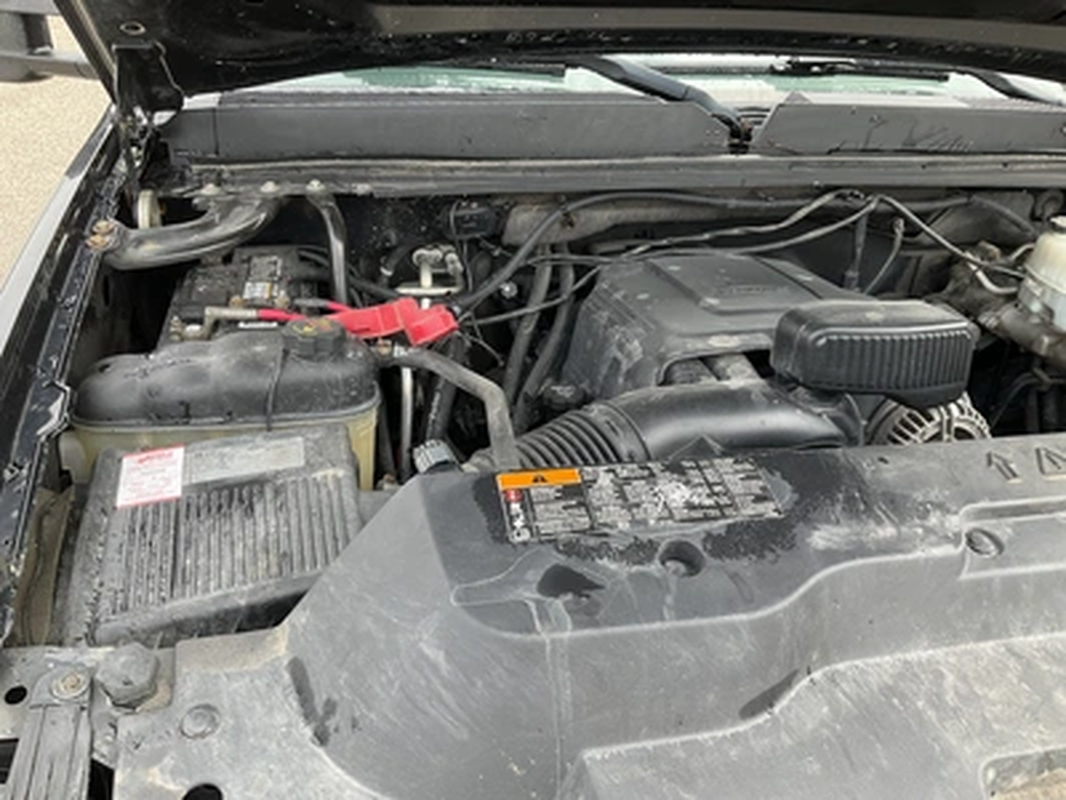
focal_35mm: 29
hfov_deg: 61.7
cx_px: 533
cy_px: 400
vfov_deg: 48.2
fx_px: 893
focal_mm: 3
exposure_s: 1/178
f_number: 1.8
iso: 25
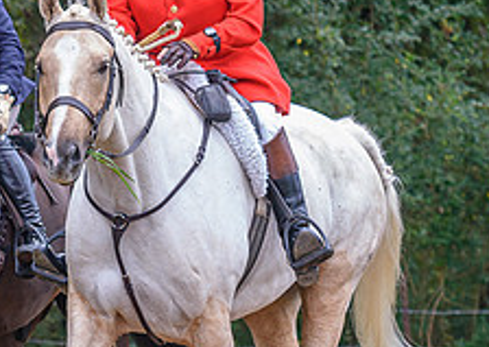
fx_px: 7996
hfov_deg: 3.5
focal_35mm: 577
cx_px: 46
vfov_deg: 2.5
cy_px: 116
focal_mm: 112
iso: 560
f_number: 4
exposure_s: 1/400
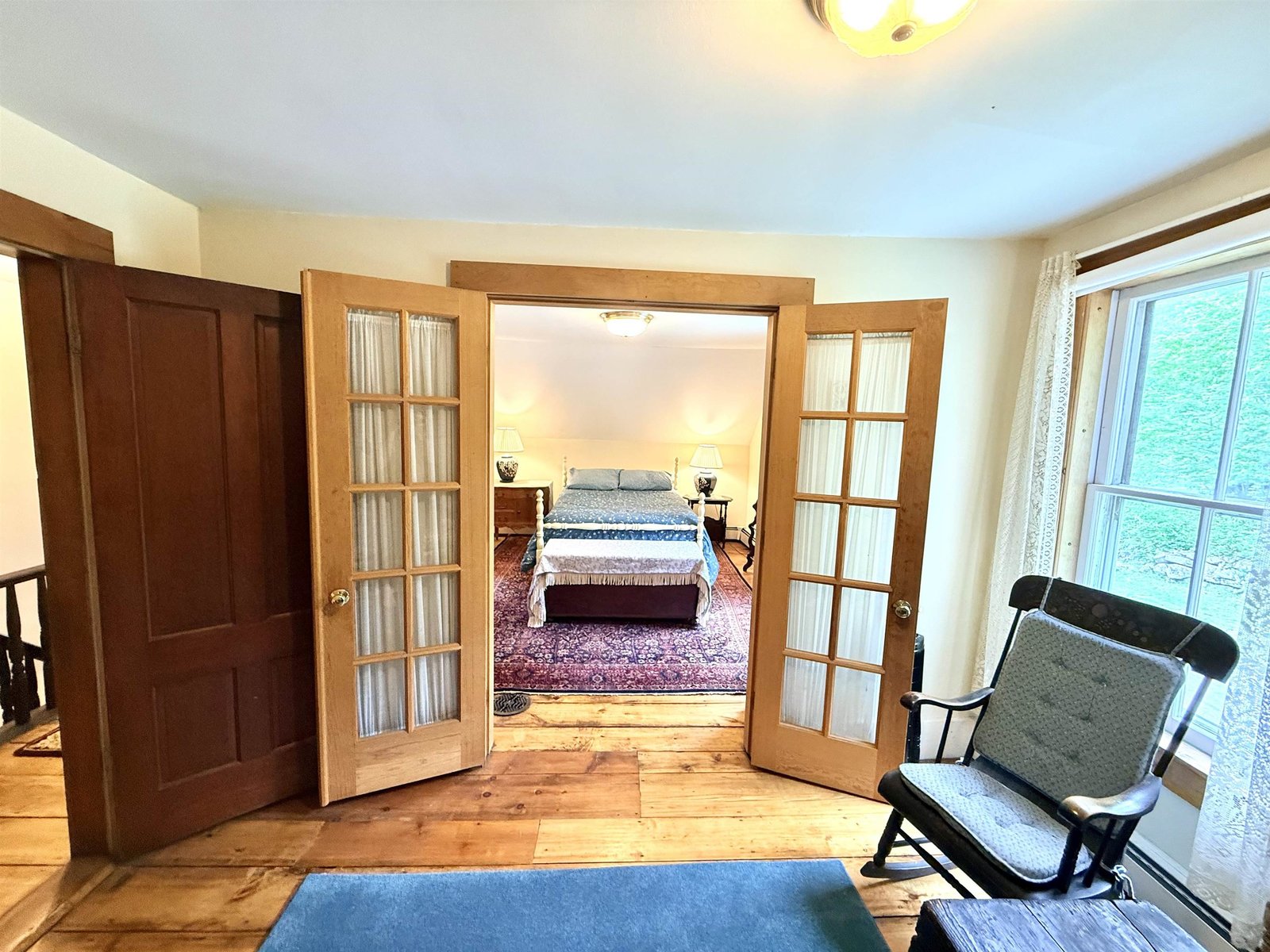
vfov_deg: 85.7
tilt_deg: -5.8
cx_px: 635
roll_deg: -1.9
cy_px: 476
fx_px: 514
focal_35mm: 14
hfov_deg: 102.1
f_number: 2.2
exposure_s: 1/60
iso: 320
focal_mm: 2.22
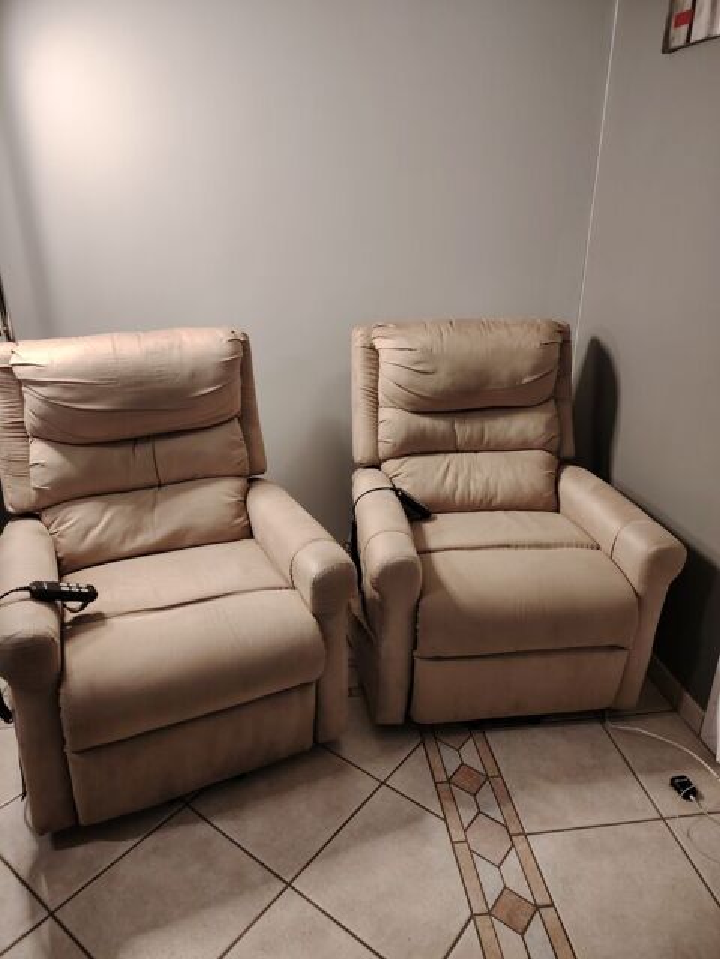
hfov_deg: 56.8
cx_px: 360
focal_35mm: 24
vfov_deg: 71.6
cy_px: 480
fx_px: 666
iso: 778
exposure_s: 1/33.3
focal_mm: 5.25
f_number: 1.75
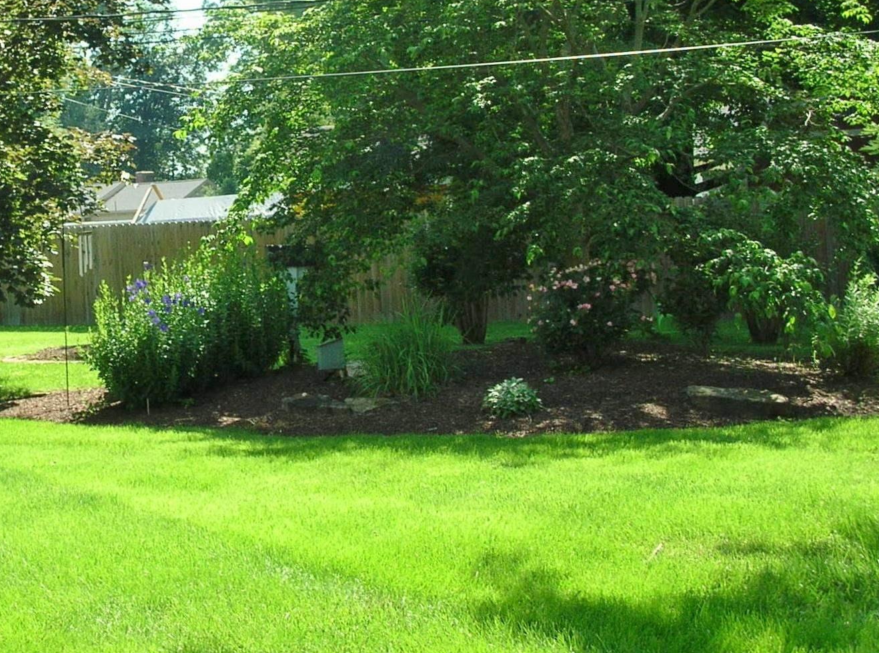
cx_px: 176
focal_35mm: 62
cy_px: 171
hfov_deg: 30.5
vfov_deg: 23.3
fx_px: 1569
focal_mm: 6
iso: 50
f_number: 3.7
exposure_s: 1/152
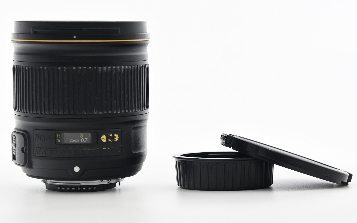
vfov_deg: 9.5
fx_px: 1343
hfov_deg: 15.1
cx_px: 171
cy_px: 111
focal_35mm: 138
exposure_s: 1/160
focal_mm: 80
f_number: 8
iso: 1000
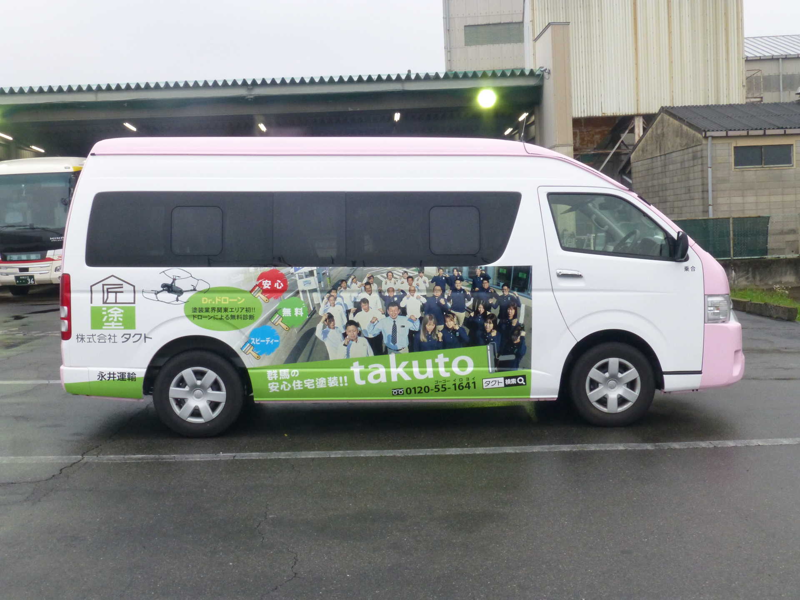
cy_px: 300
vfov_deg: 35.1
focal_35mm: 41
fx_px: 948
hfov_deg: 45.8
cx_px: 400
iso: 400
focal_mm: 7.4
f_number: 8
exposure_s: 1/40
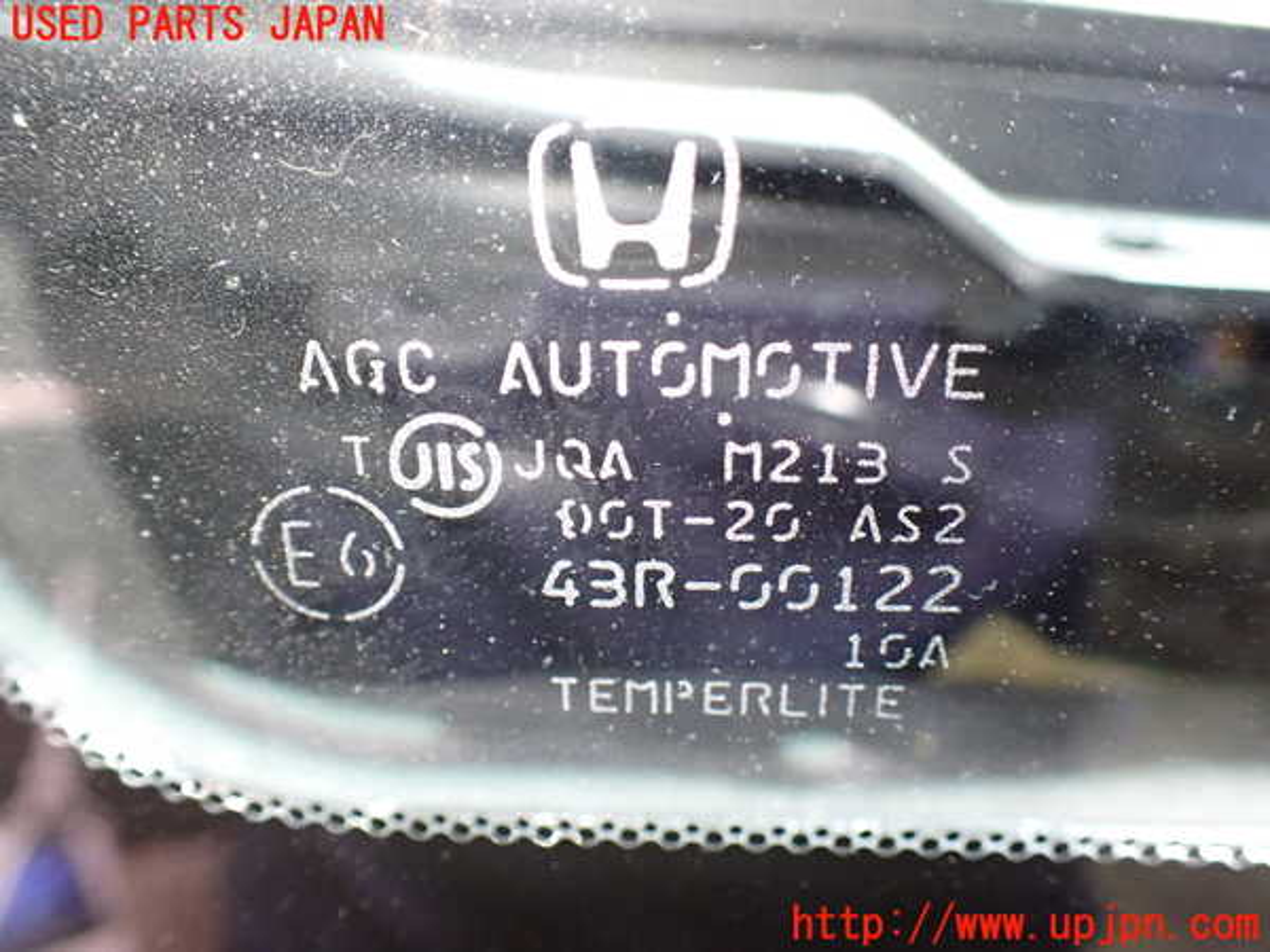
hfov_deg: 60.0
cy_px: 476
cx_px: 635
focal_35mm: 30
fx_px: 1101
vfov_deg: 46.8
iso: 800
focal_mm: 5.4
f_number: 2.3
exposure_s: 1/30
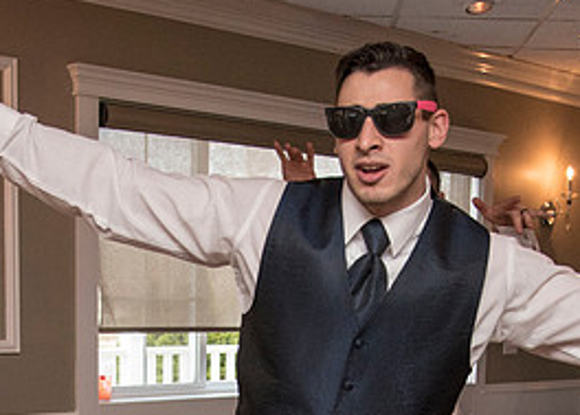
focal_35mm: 74
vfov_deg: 18.0
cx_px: 195
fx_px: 1220
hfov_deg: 26.6
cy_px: 548
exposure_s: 1/200
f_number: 4
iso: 2000
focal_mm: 24
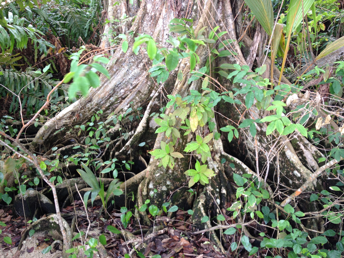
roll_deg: +0.7
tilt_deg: -26.3
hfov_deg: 52.6
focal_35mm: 35
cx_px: 172
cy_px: 129
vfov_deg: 40.7
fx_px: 348
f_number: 2.4
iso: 50
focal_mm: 4.28
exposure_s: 1/24
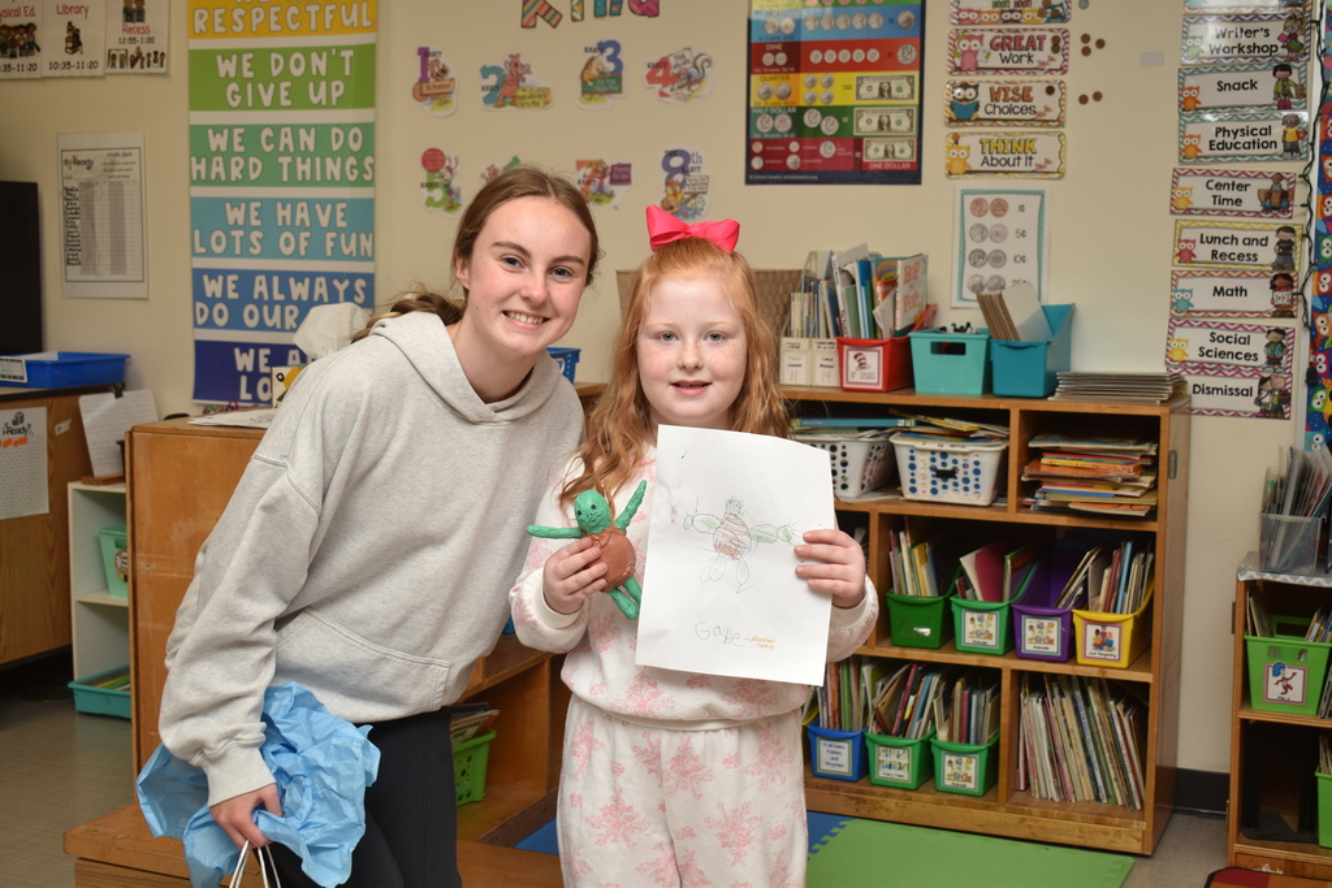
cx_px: 666
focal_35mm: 51
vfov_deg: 26.5
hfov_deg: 38.9
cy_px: 444
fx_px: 1887
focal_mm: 34
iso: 160
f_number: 4.5
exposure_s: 1/60
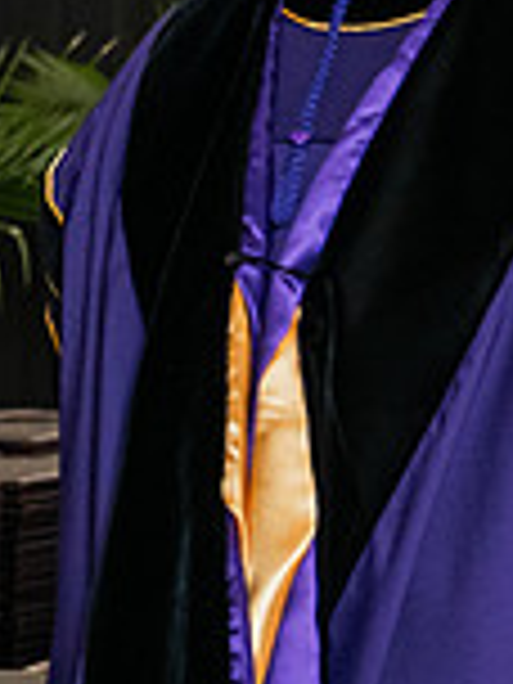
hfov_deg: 5.9
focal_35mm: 243
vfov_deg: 8.1
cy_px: 79
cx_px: 1256
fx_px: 4802
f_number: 5
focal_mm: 66
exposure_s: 1/200
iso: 2500
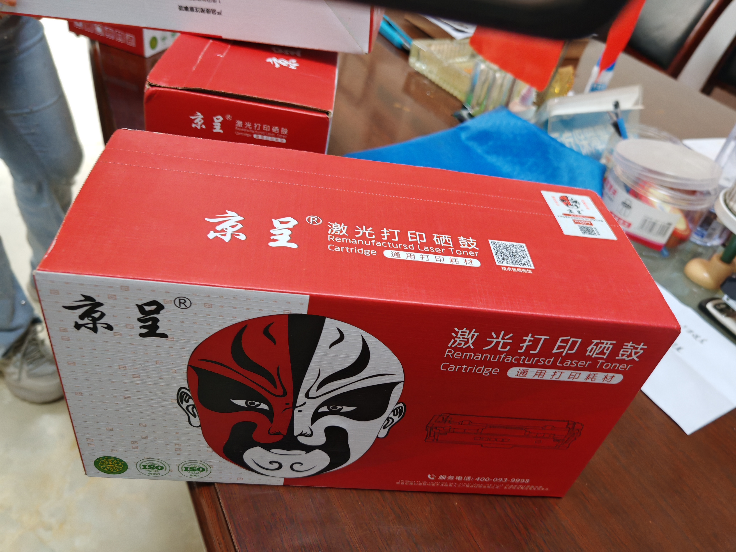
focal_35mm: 27
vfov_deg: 51.4
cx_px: 368
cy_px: 276
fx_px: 574
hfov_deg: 65.3
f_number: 1.9
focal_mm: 6.67
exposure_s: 1/33
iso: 400
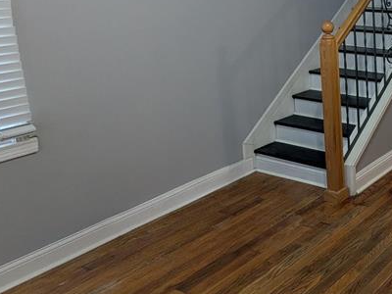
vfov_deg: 33.9
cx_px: 473
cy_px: 51
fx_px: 464
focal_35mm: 41
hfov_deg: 35.6
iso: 95
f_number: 2.2
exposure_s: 1/24
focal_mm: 2.35
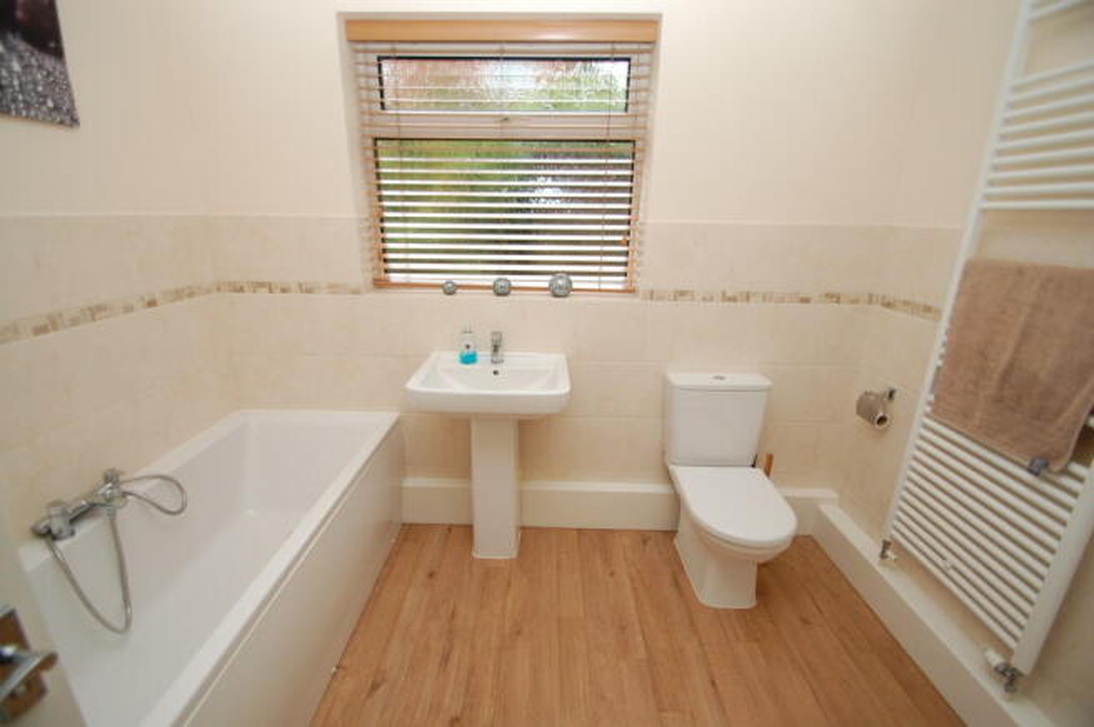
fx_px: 455
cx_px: 547
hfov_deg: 100.4
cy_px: 364
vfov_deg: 77.2
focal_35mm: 15
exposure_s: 1/60
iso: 400
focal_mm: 10
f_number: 4
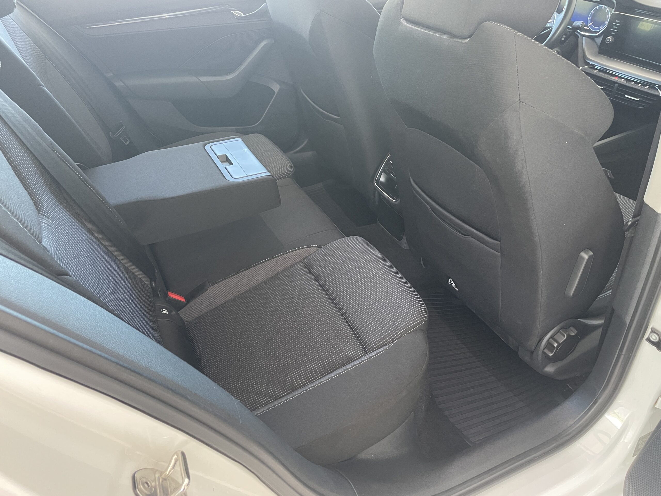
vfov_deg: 53.1
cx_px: 330
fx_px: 496
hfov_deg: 67.3
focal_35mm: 26
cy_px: 248
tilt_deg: -34.1
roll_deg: -2.2
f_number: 1.6
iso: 400
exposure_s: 1/60
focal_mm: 4.2
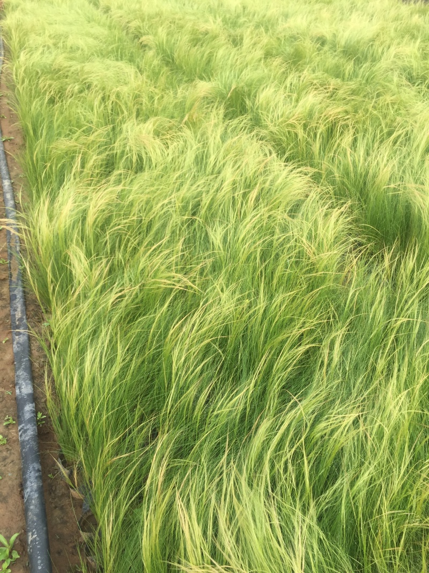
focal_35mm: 29
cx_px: 214
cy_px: 286
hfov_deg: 48.2
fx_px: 479
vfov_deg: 61.7
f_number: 2.2
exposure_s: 1/608
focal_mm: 4.15
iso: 32
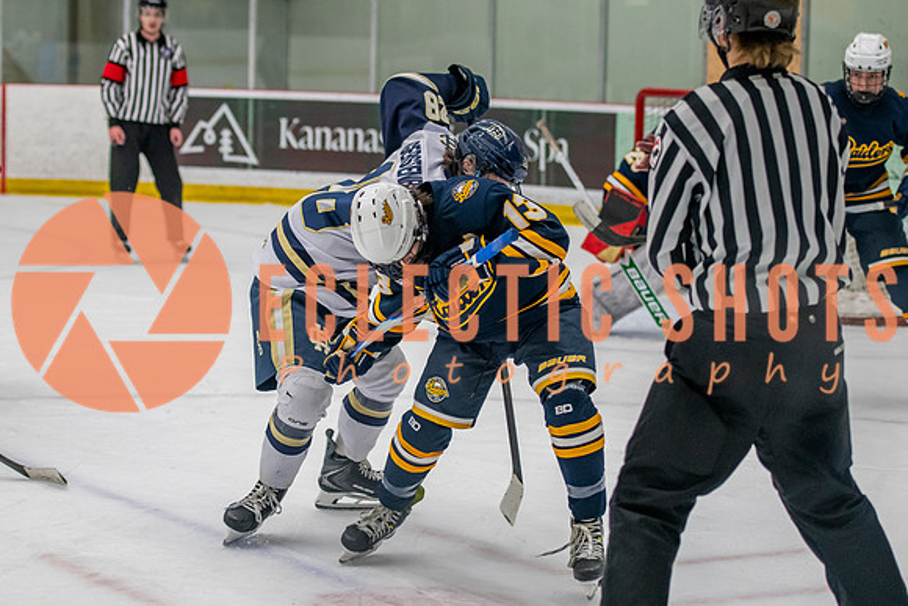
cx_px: 413
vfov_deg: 12.5
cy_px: 318
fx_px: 2765
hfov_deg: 18.6
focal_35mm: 110
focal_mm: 70
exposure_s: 1/640
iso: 2000
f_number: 3.2
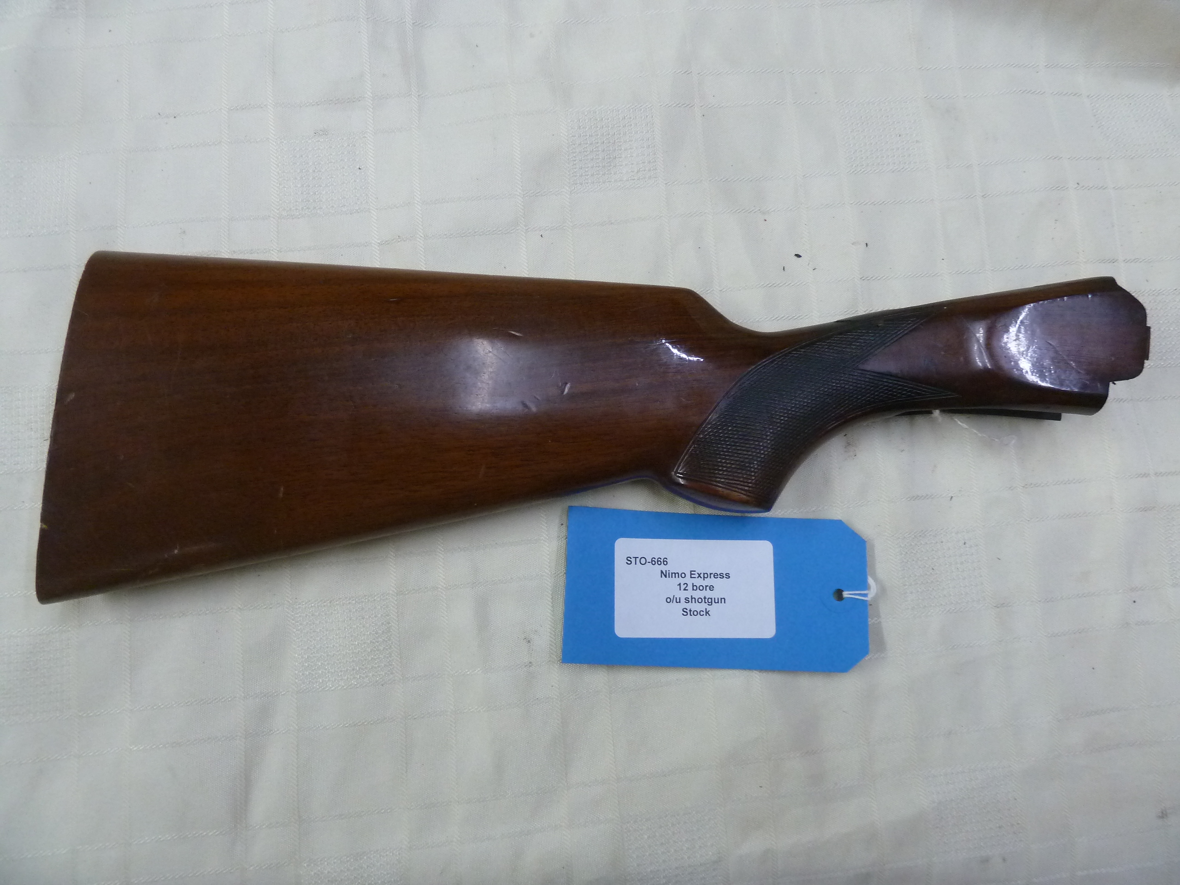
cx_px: 590
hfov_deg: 69.4
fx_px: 852
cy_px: 442
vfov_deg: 54.9
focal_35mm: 25
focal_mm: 4.1
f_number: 3.3
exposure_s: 1/30
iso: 320
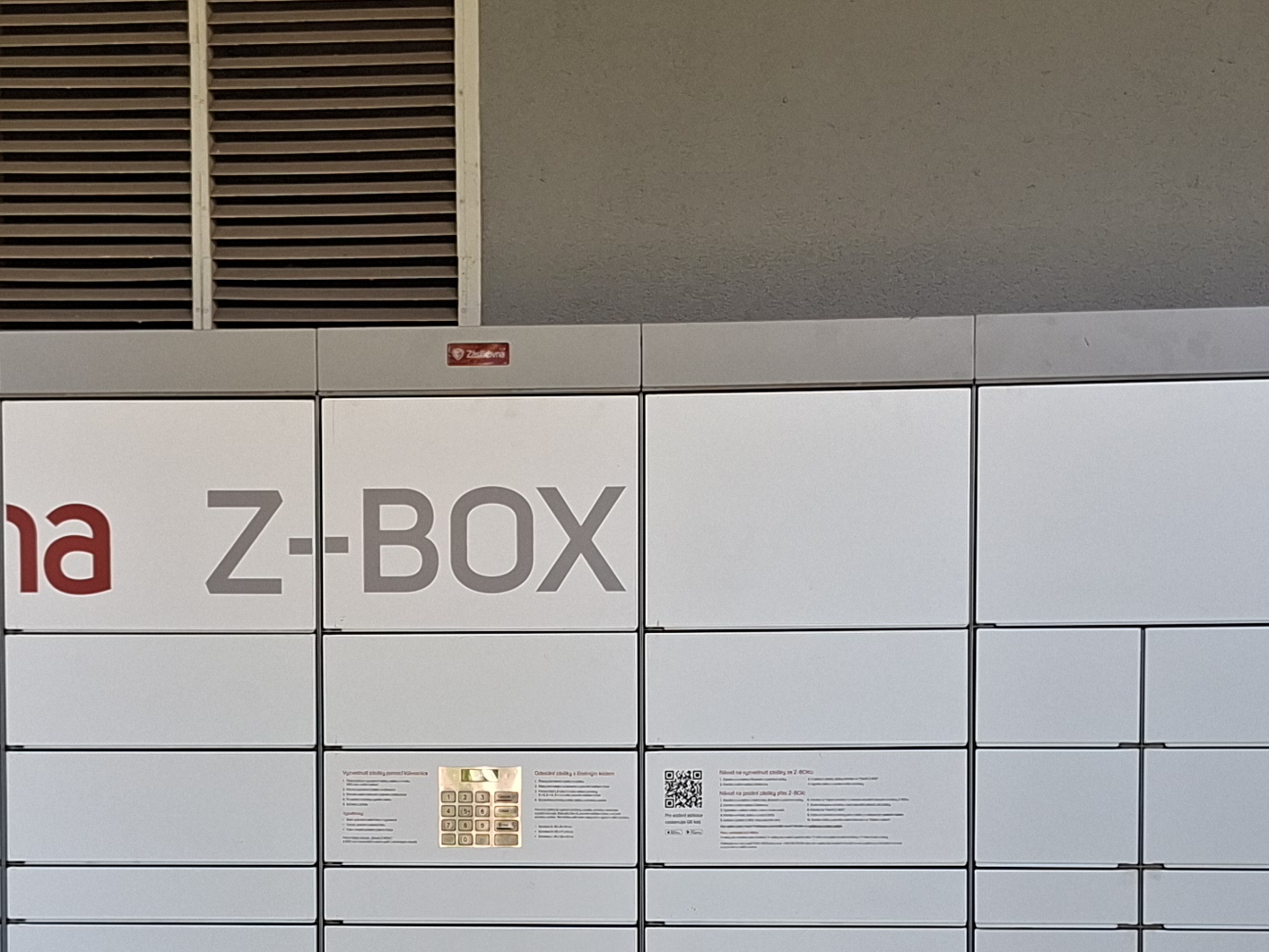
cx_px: 592
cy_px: 856
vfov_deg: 22.1
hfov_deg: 29.8
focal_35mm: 65
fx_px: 2383
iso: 50
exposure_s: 1/100
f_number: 1.8
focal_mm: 5.54
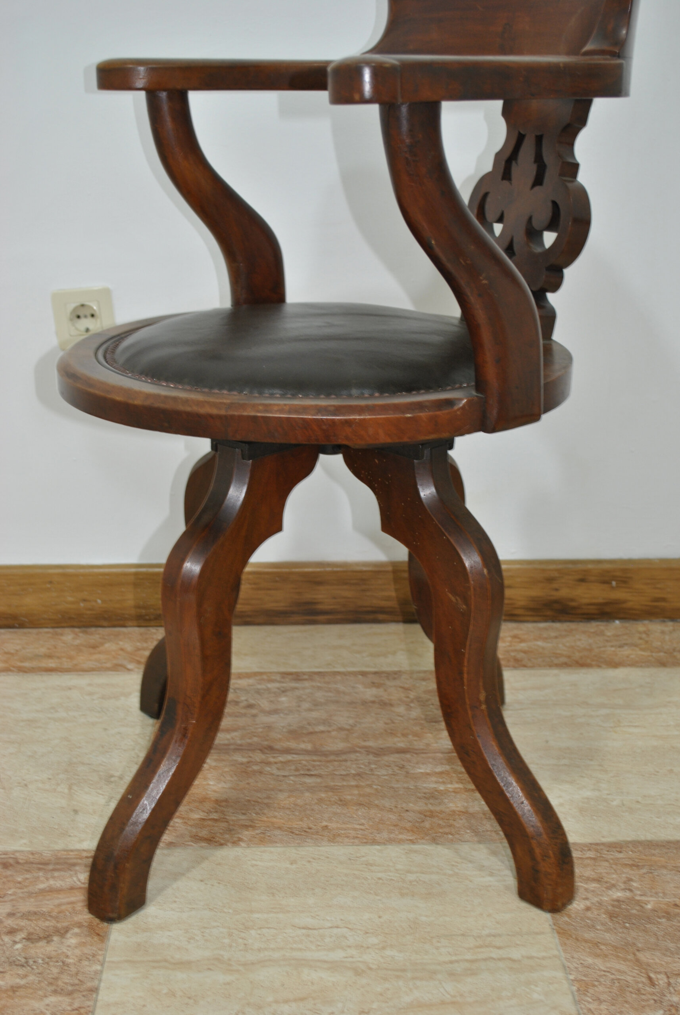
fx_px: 1271
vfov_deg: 43.6
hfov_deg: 29.9
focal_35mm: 45
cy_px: 508
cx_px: 340
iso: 200
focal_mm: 30
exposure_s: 1/8
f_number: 4.5
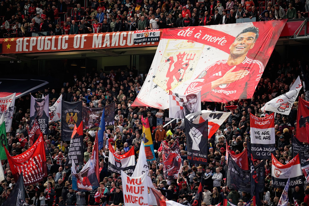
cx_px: 154
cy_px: 103
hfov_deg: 10.3
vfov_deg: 6.9
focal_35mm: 200
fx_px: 1717
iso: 1000
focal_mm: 200
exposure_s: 1/6400
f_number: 2.8
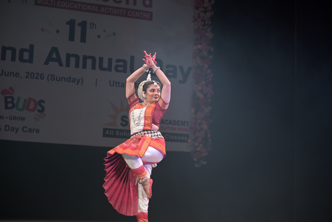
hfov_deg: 27.0
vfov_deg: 18.2
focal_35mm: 75
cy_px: 111
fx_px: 692
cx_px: 166
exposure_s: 1/400
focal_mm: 75
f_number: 4
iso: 1600
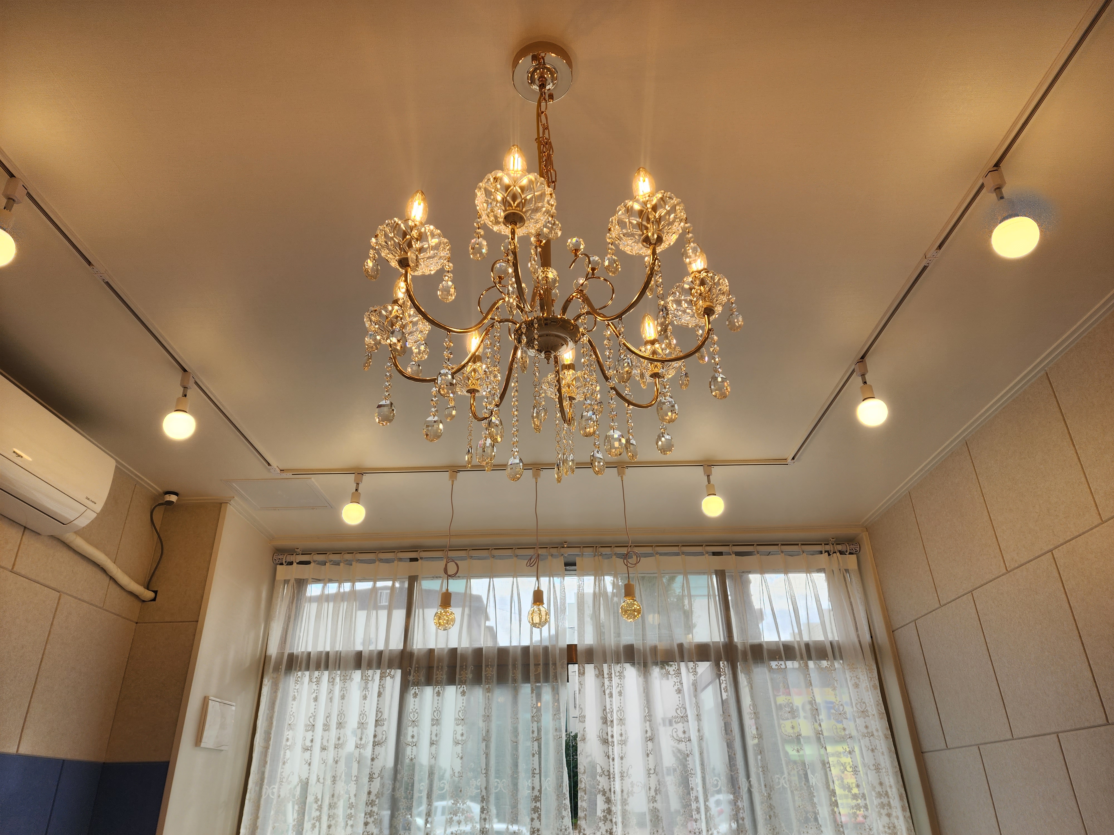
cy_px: 418
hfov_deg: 73.9
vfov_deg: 58.9
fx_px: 740
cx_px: 557
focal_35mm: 23
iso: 12
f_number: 1.8
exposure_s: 1/164
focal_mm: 6.4
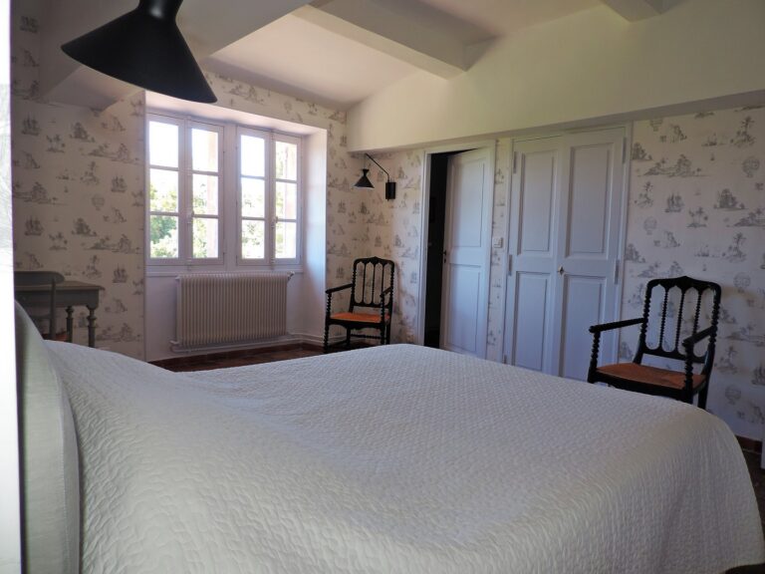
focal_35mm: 24
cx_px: 382
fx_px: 530
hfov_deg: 71.6
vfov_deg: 56.8
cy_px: 287
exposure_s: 1/40
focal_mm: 4.3
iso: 80
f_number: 3
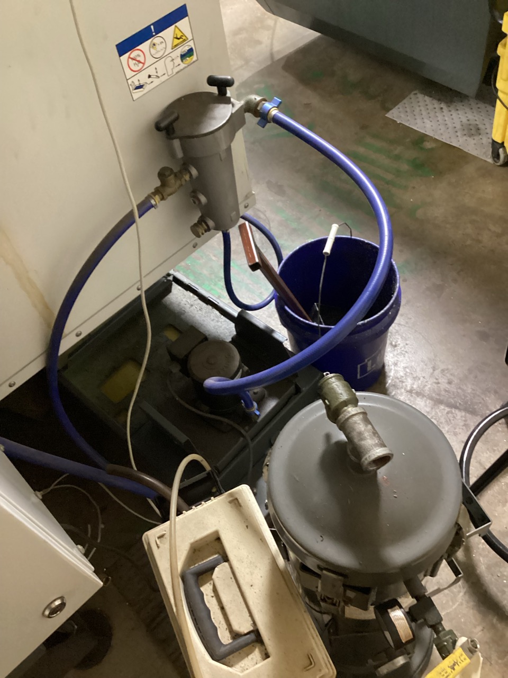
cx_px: 254
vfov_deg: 58.4
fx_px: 607
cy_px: 339
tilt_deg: -53.8
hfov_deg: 45.4
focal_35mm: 31
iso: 640
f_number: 2.4
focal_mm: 3.3
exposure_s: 1/24
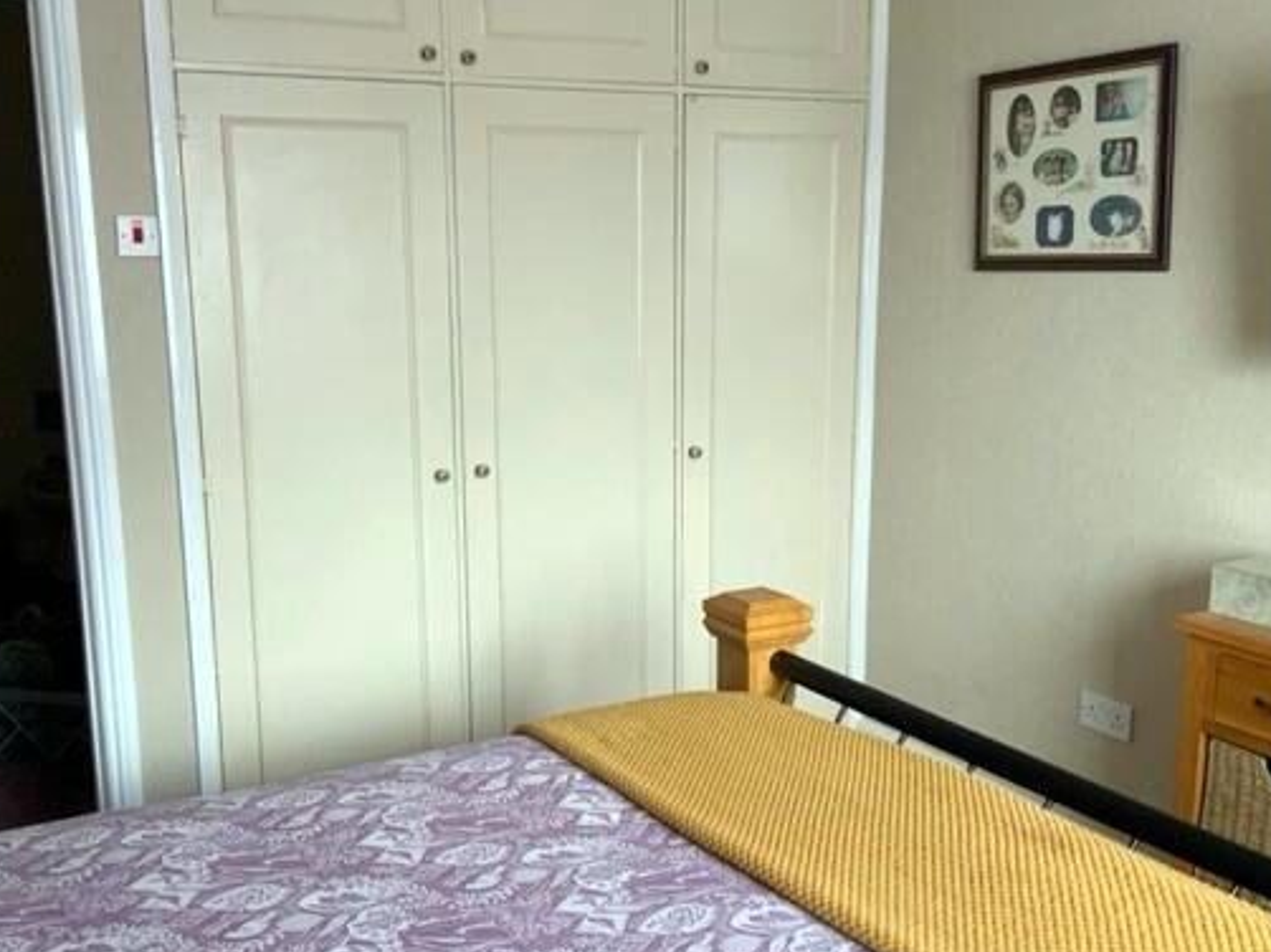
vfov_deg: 38.6
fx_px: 1358
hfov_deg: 50.1
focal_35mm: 37
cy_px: 519
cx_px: 567
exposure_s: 1/60
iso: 160
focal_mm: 3
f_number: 1.8
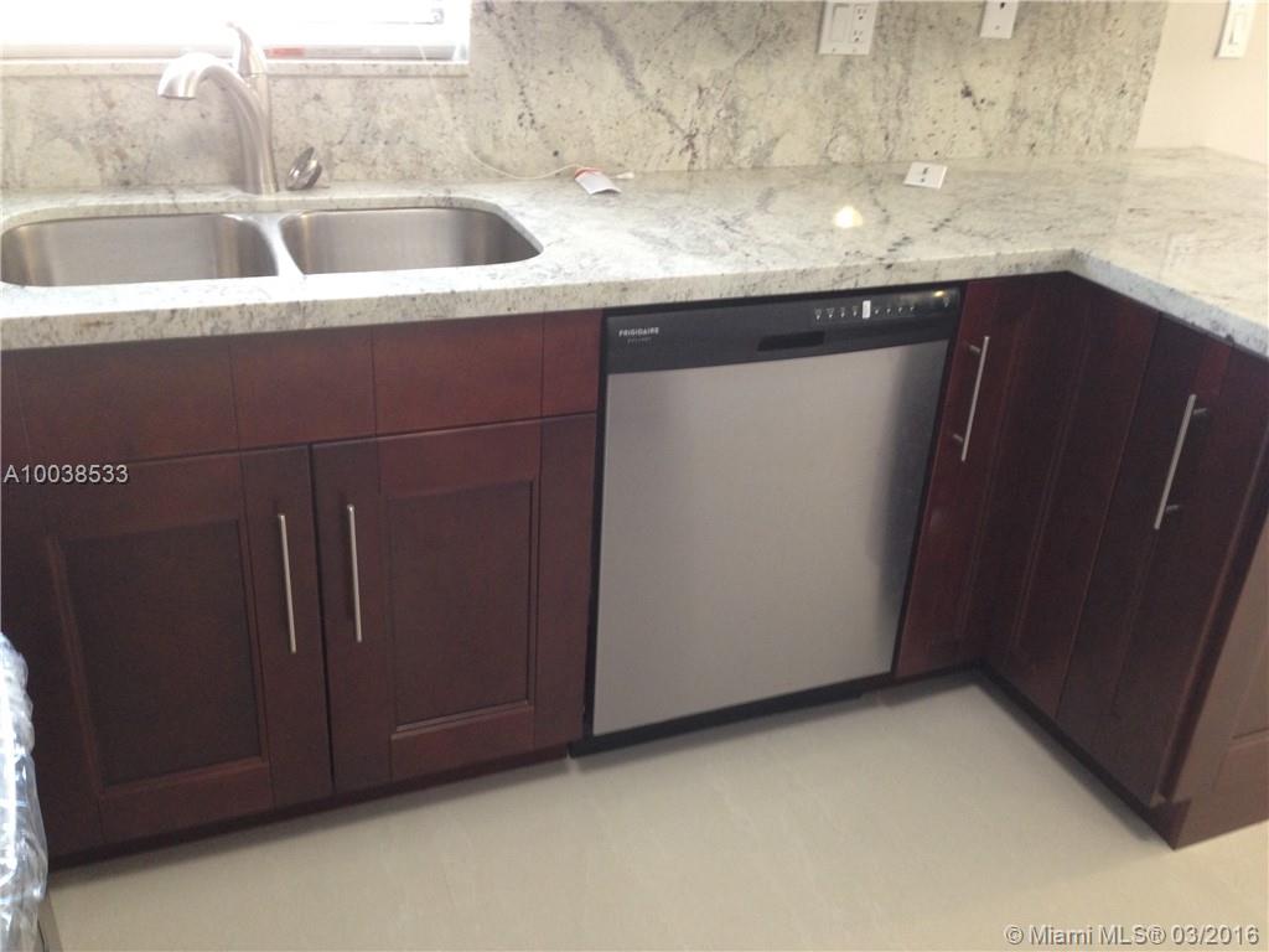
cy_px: 476
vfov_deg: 42.9
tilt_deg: -26.6
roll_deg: -2.9
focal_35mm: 33
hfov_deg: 55.4
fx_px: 1210
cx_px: 634
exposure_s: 1/20
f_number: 2.4
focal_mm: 4.12
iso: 160
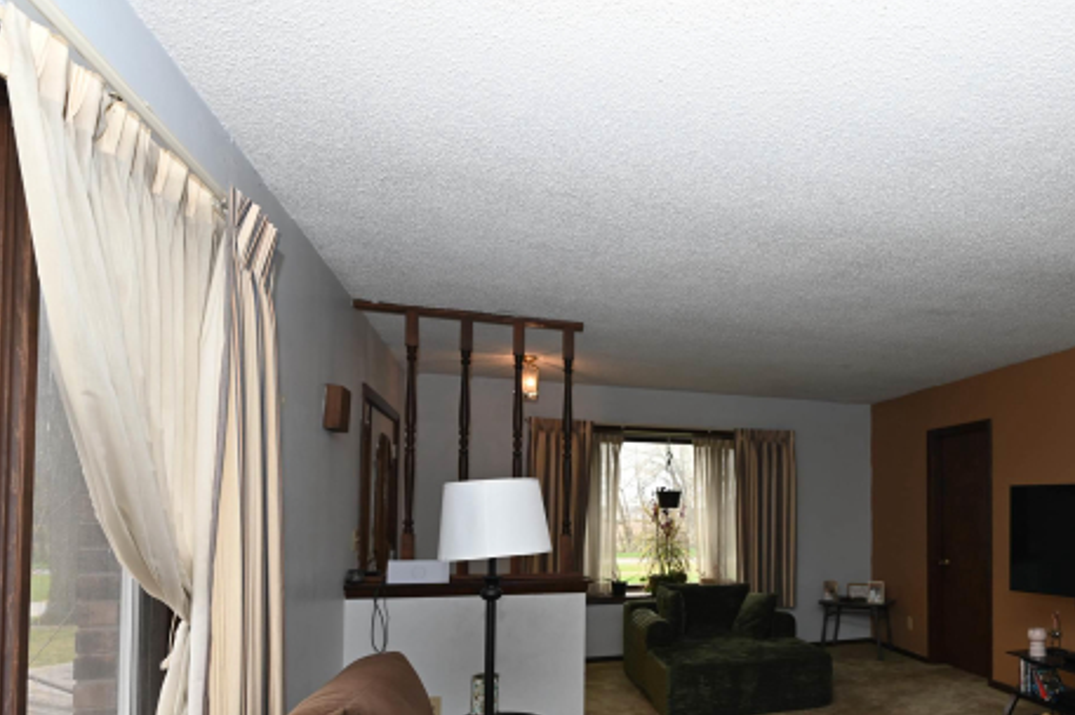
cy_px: 487
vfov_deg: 53.7
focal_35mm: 23
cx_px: 767
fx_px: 686
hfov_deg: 72.4
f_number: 4
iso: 64
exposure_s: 1/60
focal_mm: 14
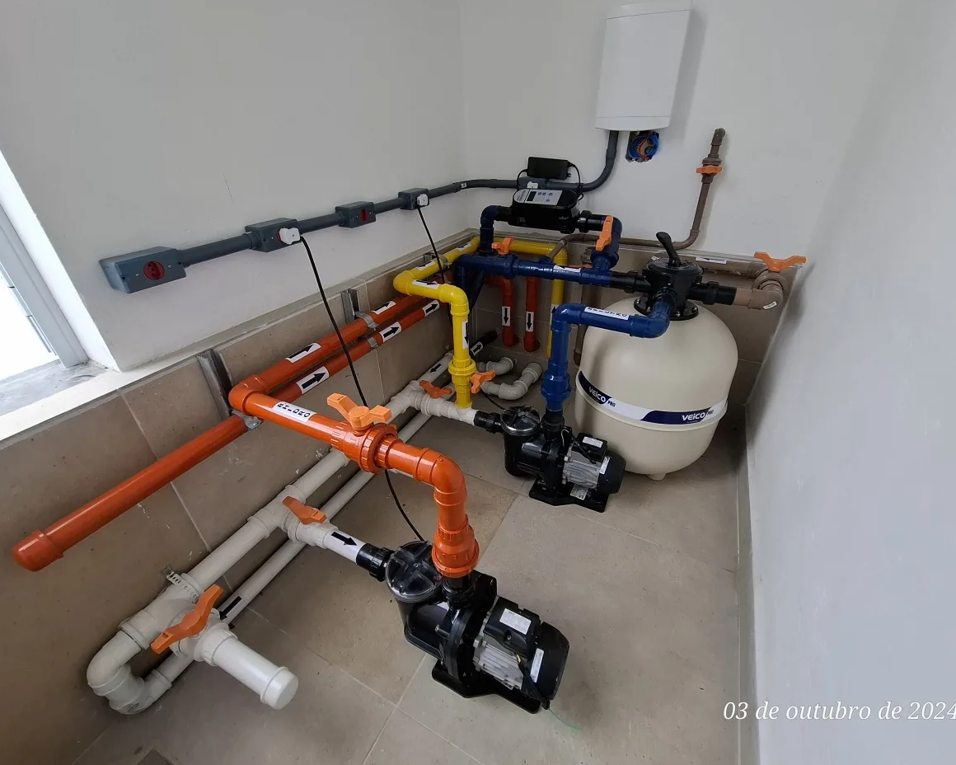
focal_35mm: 14
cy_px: 378
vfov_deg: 88.0
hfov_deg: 100.7
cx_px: 482
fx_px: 396
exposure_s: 1/120
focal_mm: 1.74
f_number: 2.2
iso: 40
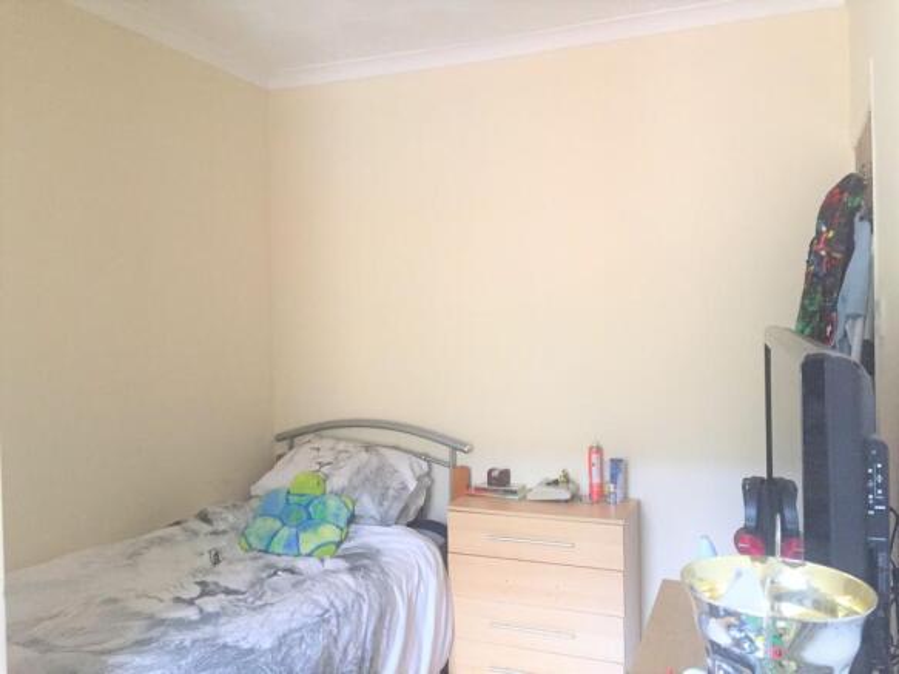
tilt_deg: -2.1
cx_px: 450
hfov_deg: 61.7
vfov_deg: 48.2
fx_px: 753
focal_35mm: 29
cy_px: 337
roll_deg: +0.2
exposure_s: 1/25
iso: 250
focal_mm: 4.15
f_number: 2.2
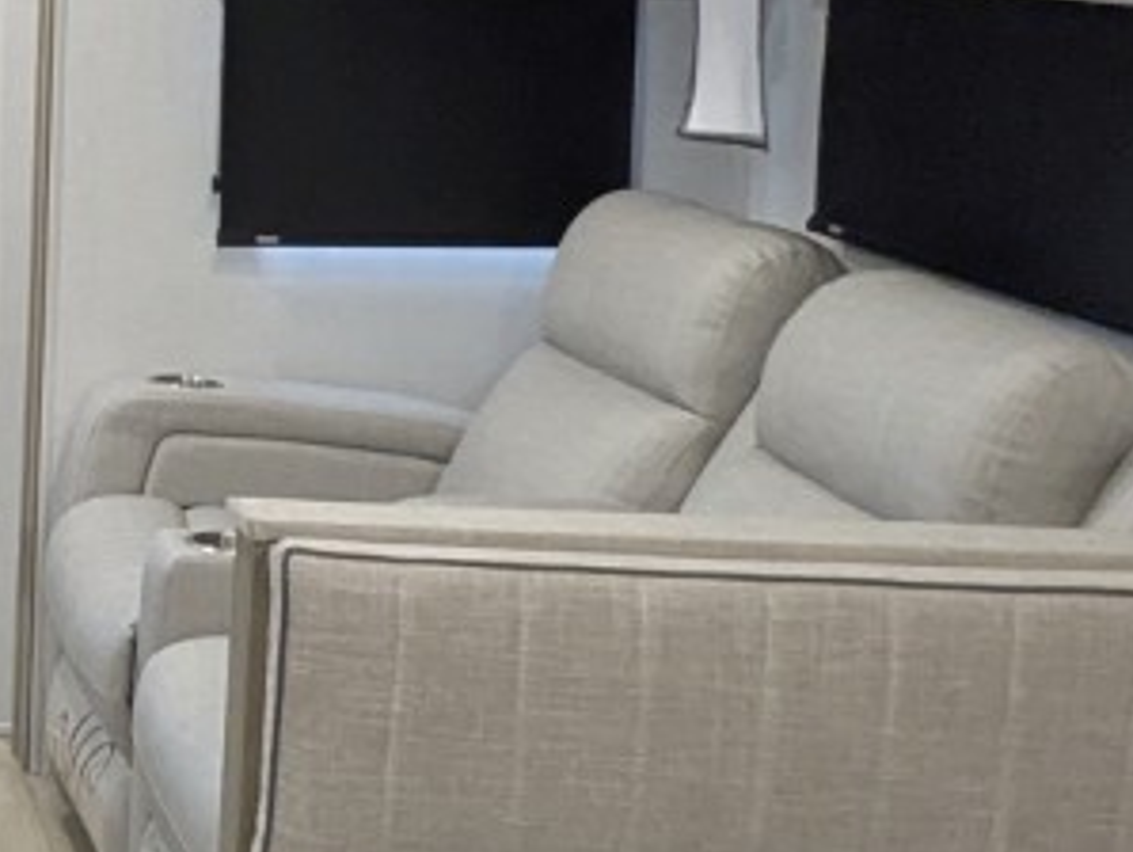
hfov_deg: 21.7
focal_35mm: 75
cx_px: -561
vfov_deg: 19.4
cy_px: 156
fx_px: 2457
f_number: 2.2
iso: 358
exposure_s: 1/96.1
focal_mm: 2.35
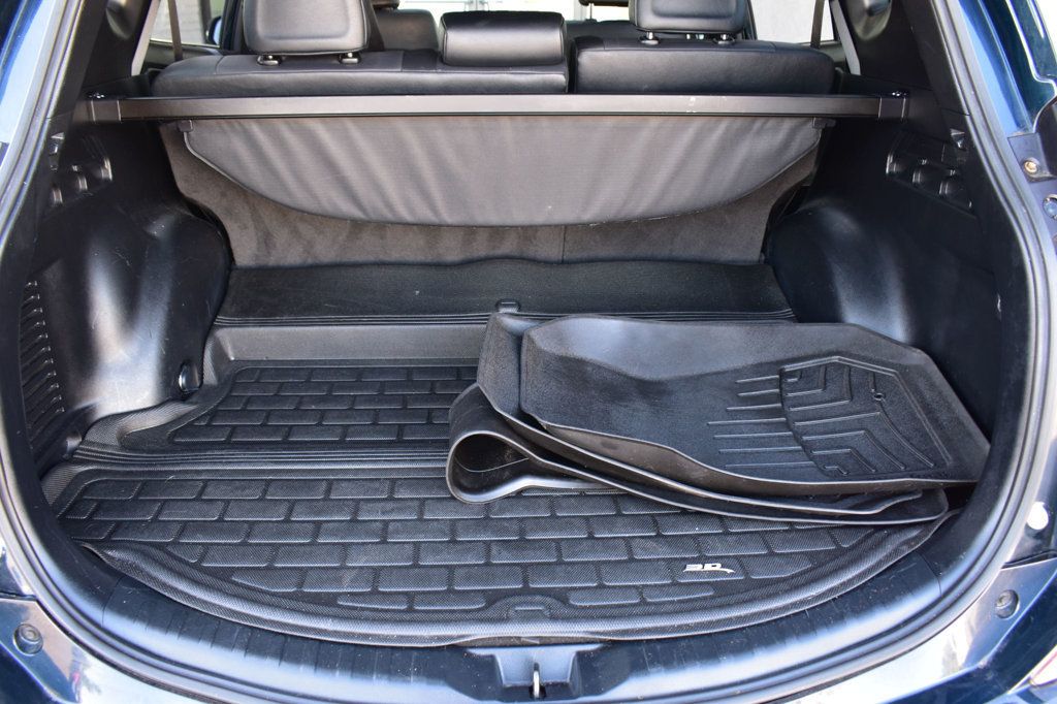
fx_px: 792
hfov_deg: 67.4
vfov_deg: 47.9
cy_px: 352
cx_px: 528
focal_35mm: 27
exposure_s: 1/15
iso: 400
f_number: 6.3
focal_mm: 18
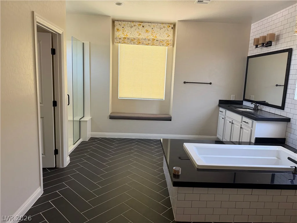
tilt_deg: -8.8
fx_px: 206
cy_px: 112
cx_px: 148
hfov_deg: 71.6
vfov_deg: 56.8
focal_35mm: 24
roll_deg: -2.7
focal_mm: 6.76
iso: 200
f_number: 1.78
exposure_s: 1/60
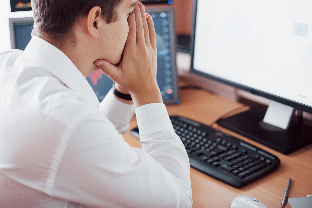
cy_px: 93
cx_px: 152
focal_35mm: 57
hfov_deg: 35.0
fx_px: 494
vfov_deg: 23.8
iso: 400
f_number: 2
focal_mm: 50
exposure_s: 1/160
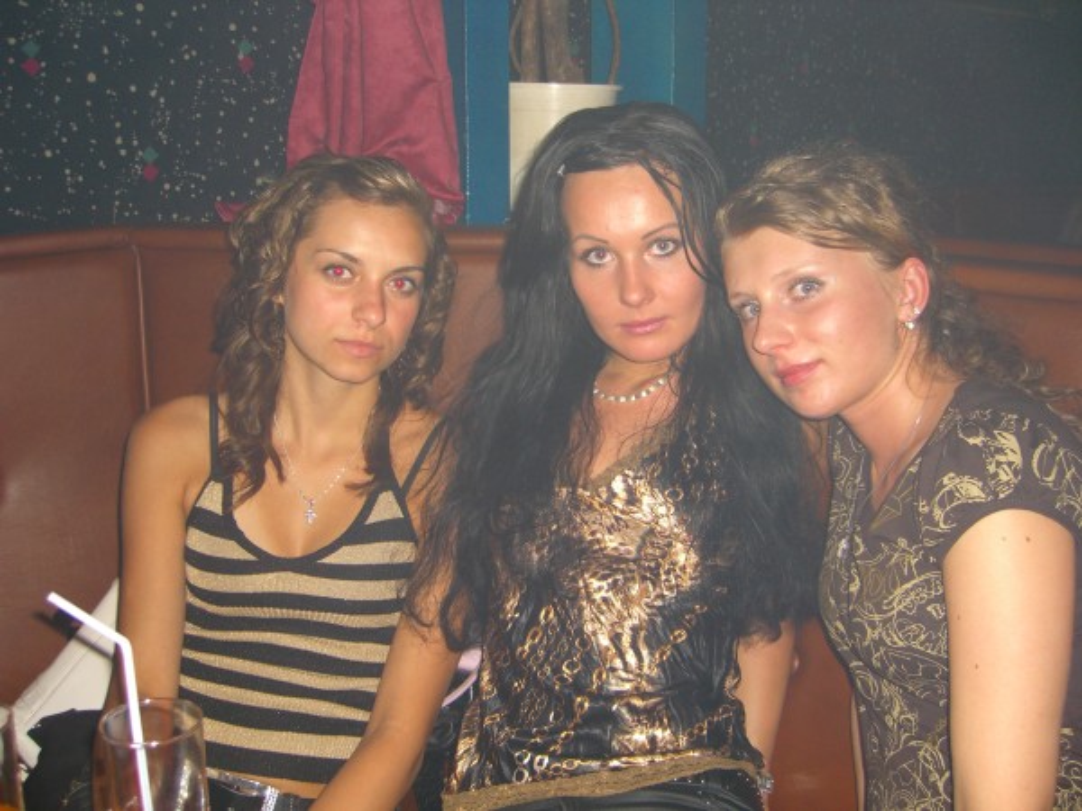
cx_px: 541
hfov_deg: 49.0
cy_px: 406
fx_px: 1188
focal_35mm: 38
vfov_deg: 37.7
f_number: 2.8
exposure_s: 1/60
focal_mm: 7.9
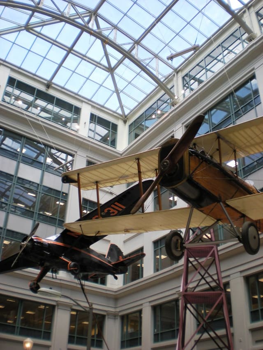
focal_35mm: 38
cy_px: 175
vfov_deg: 49.0
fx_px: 385
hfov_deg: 37.7
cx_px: 132
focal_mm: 6.3
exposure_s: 1/50.7
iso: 64
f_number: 3.1
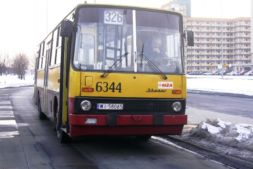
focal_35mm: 56
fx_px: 393
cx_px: 127
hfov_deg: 35.6
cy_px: 82
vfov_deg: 24.2
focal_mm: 7.3
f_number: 3
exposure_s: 1/69.7
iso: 70
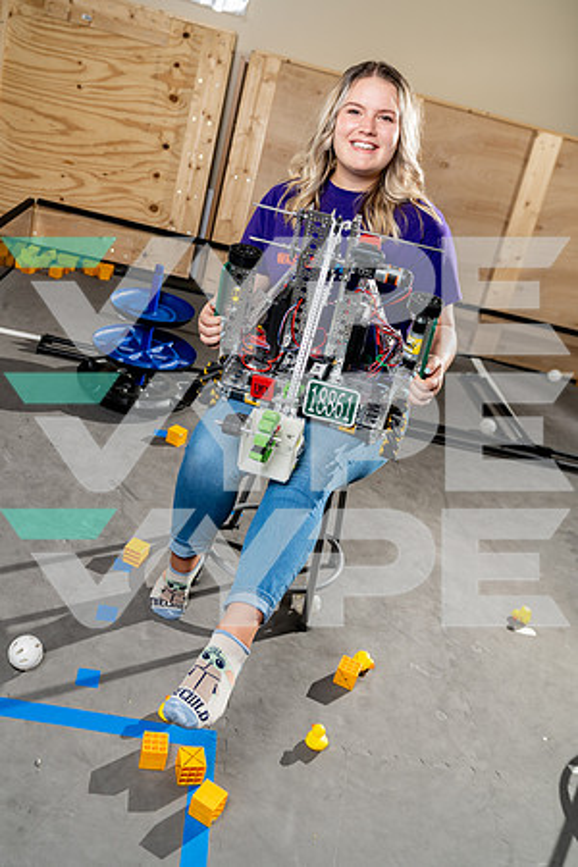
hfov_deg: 40.0
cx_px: 289
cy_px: 434
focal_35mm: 33
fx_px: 795
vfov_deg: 57.2
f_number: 4.5
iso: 100
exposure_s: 1/250
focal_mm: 33
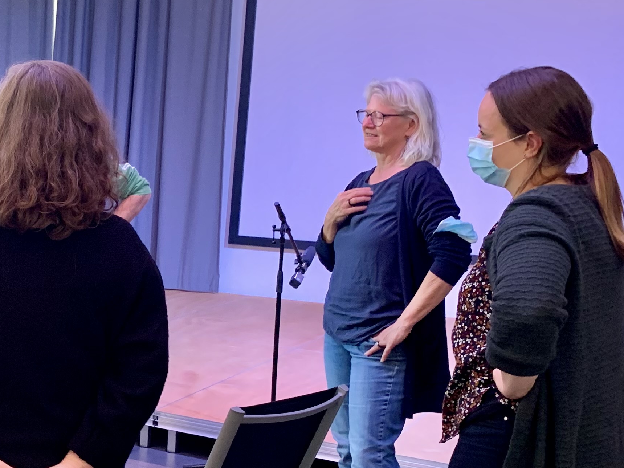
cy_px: 325
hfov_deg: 28.6
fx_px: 1100
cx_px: -73
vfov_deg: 23.9
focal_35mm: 61
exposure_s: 1/50
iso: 200
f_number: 1.8
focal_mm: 4.25
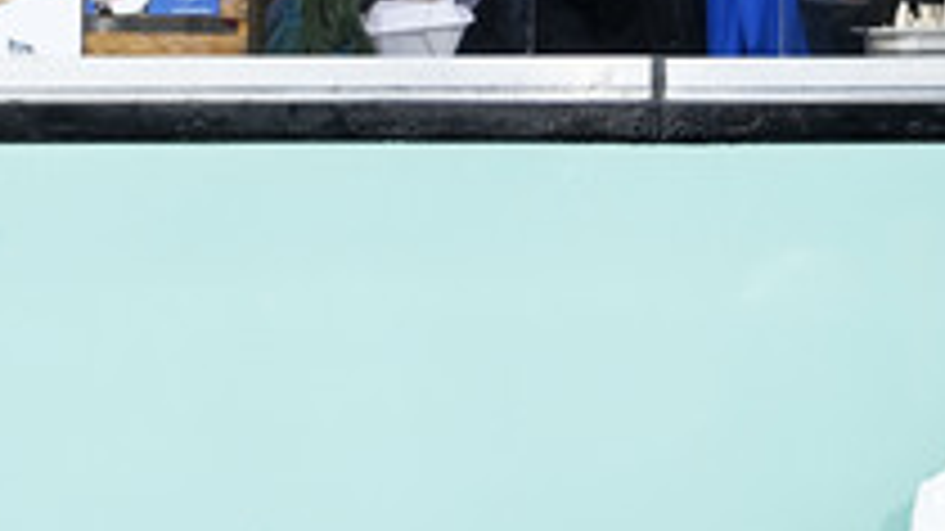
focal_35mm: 72
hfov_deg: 28.8
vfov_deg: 16.4
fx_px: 1804
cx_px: 749
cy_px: -4
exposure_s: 1/160
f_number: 7.1
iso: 640
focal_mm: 32
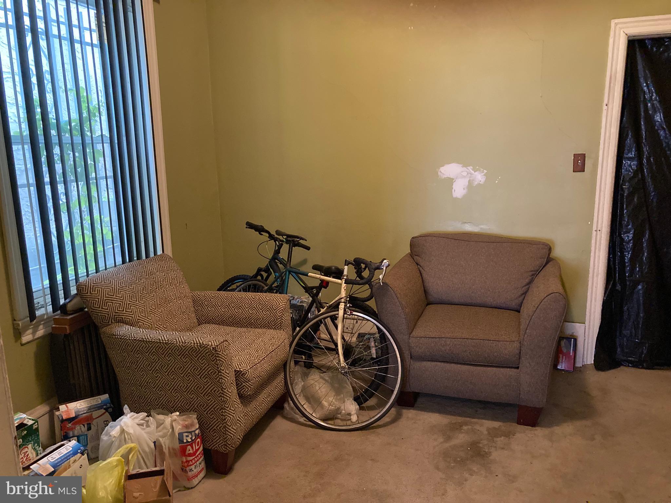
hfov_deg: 63.4
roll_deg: -0.8
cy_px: 252
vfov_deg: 49.7
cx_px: 336
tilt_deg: -11.7
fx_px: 543
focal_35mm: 28
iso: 640
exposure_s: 1/30
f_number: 1.8
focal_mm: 3.99
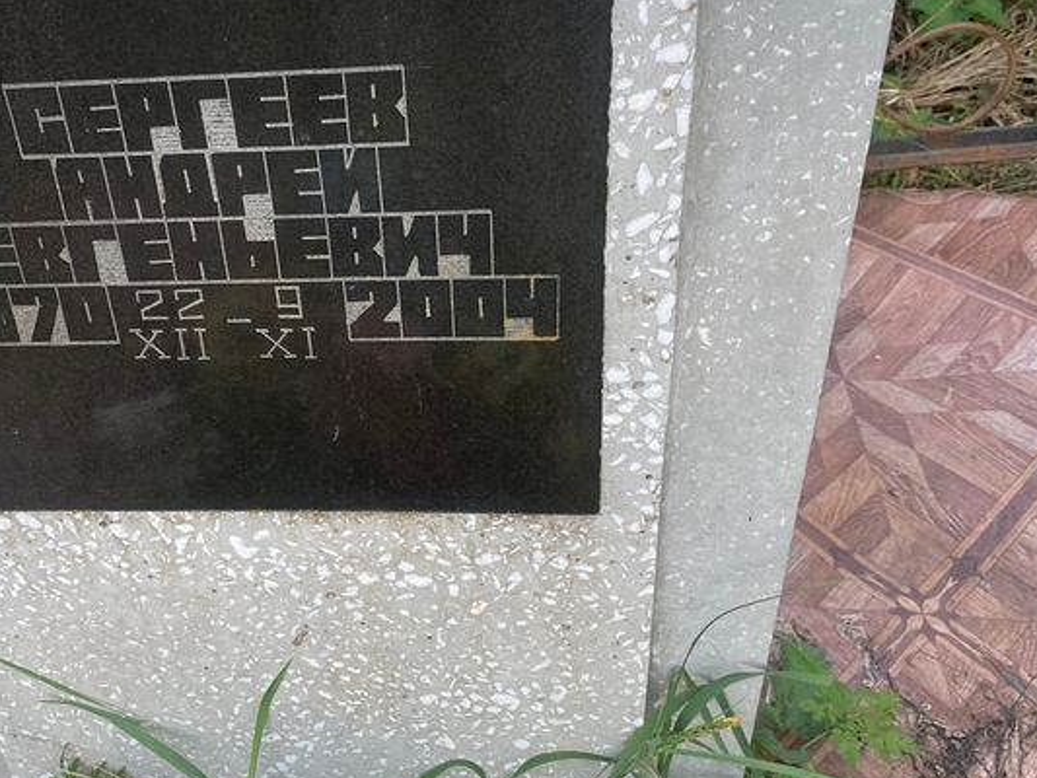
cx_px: 309
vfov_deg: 36.3
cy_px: 235
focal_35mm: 39
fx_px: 1169
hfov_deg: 46.7
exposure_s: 1/429
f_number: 1.8
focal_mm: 4.25
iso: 32
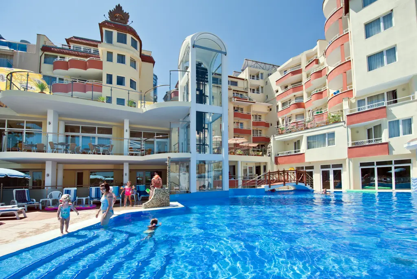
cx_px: 208
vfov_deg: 81.3
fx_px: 162
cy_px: 140
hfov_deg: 104.2
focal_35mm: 14
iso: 200
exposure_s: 1/400
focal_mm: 14
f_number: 10
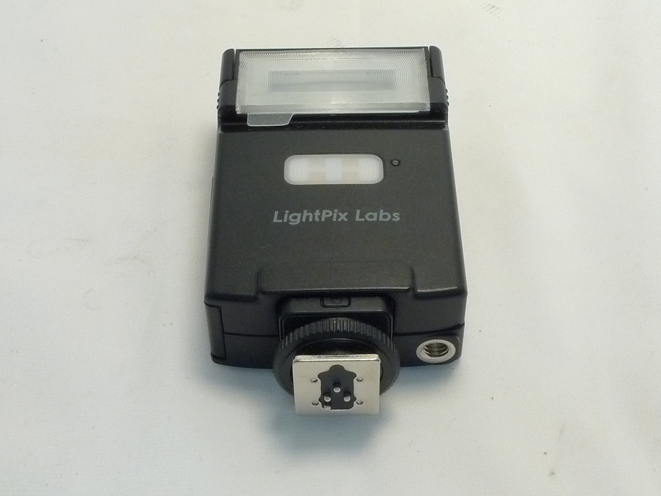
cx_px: 330
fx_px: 1088
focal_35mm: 57
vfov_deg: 25.7
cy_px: 248
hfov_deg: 33.8
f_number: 8
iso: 400
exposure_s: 1/20
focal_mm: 6.8
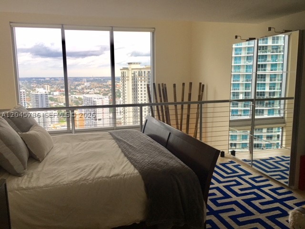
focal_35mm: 29
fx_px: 256
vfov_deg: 48.2
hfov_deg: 61.7
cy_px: 114
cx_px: 152
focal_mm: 4.15
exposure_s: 1/128
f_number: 2.2
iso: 25
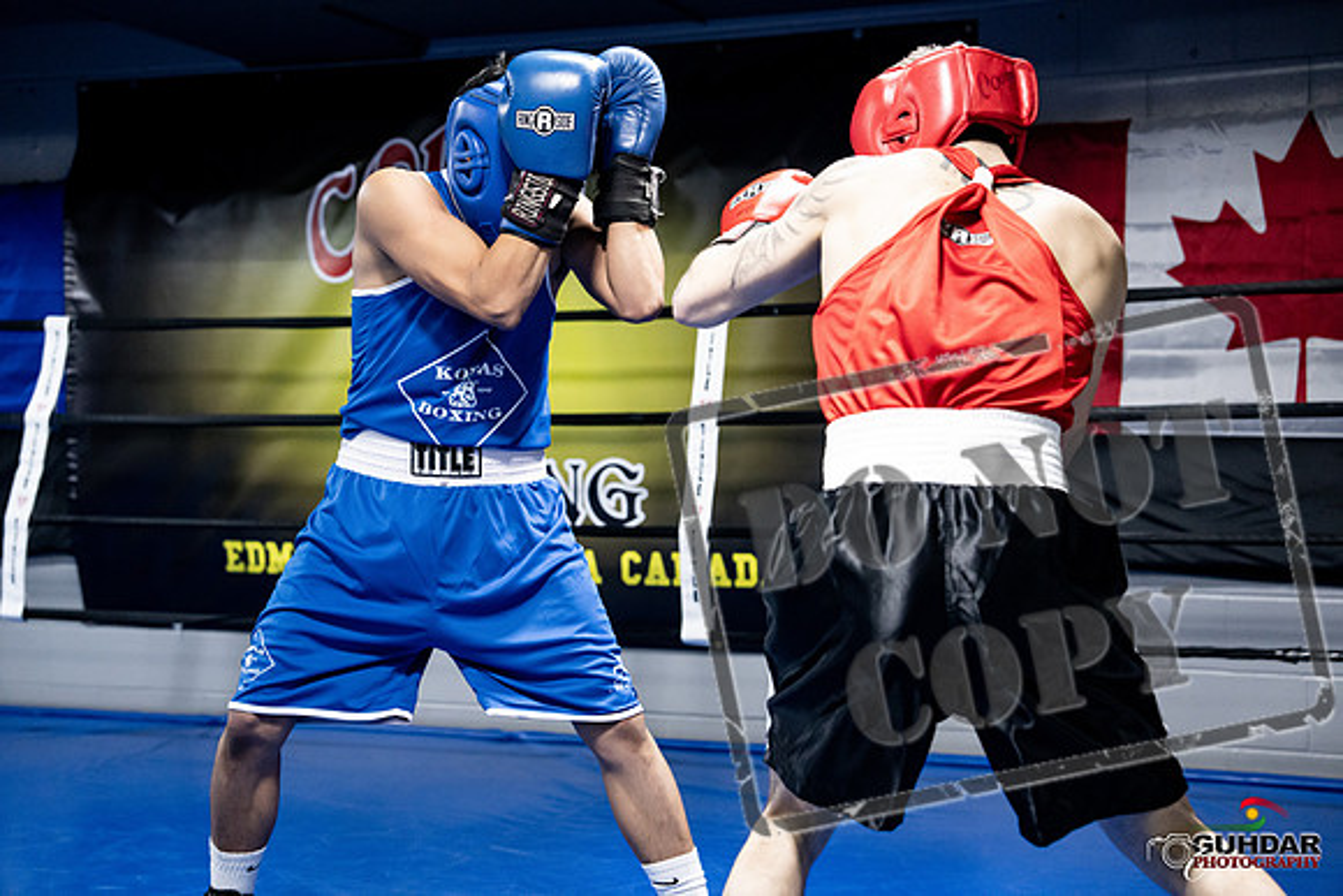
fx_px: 2015
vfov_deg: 25.1
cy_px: 448
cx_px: 672
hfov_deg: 36.9
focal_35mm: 54
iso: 6400
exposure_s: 1/1000
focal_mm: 54
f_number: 2.8
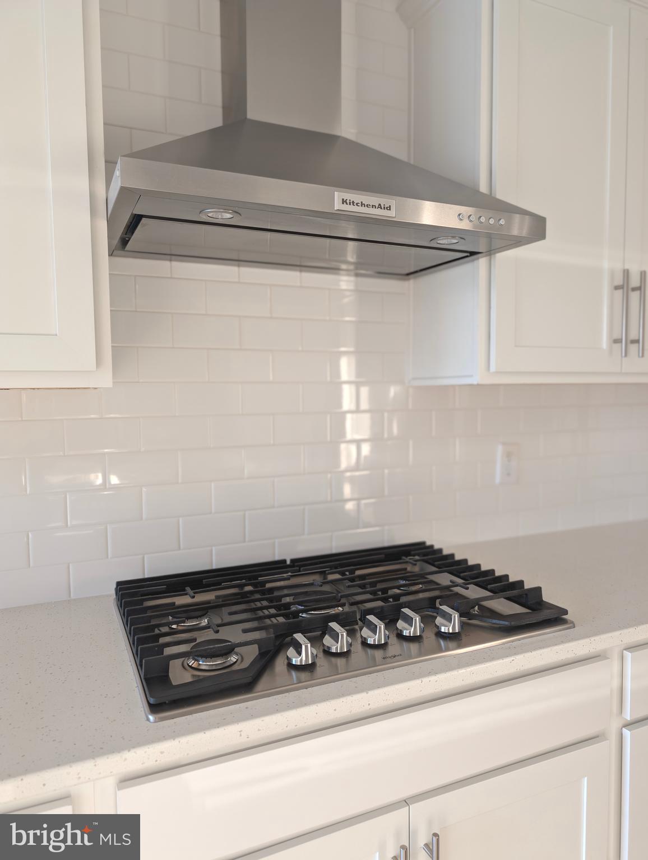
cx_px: 324
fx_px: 598
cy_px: 430
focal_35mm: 24
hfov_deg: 56.9
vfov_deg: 71.5
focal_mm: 6.9
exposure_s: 1/25.4
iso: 57
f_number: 1.68
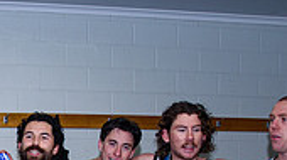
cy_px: 236
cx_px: -10
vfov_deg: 13.3
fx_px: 653
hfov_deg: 23.6
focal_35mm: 86
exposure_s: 1/160
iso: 400
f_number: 2.8
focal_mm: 16
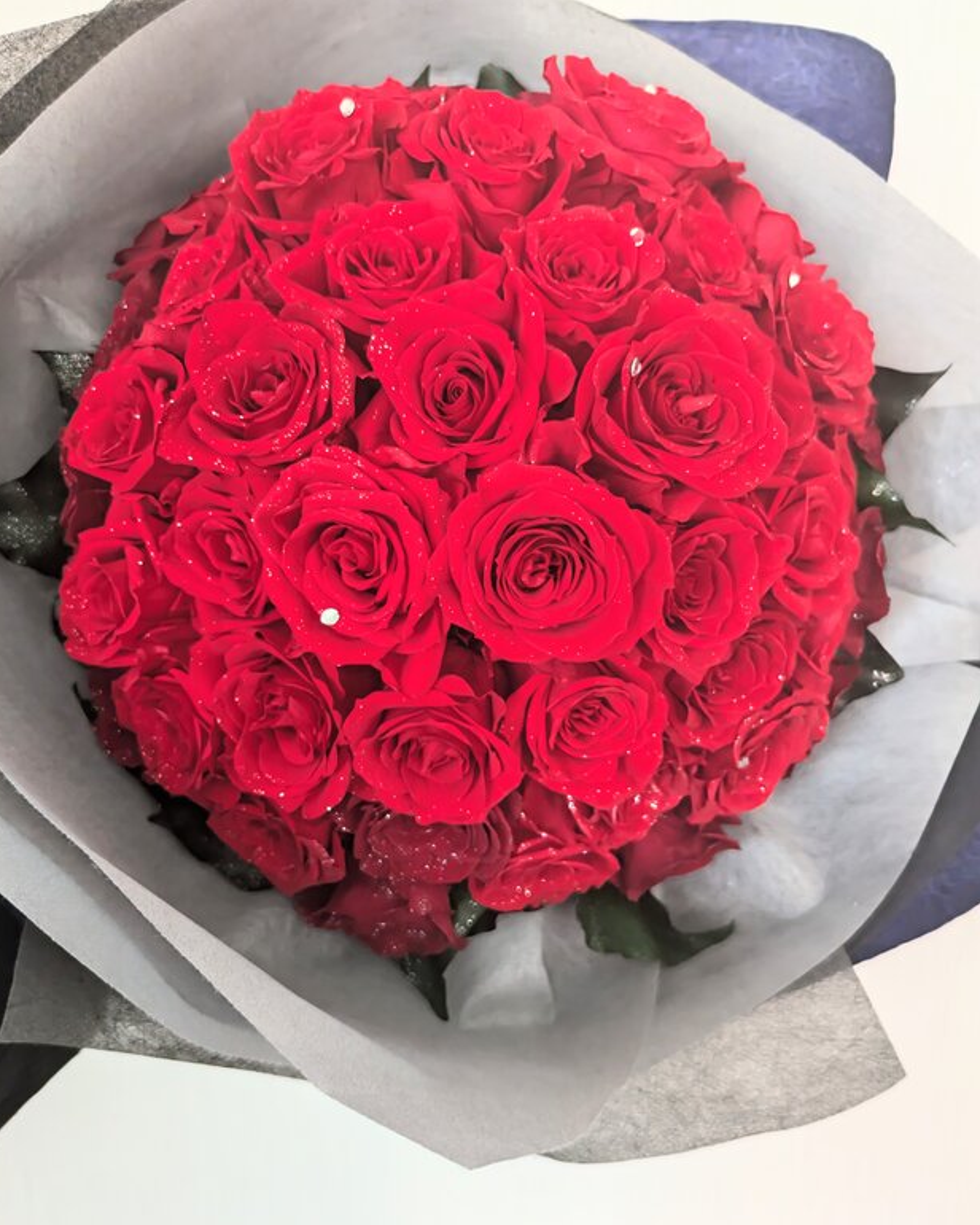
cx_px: 498
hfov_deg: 53.2
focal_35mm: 27
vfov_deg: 64.1
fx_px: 979
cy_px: 620
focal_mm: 5.43
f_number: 1.89
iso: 438
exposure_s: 1/120
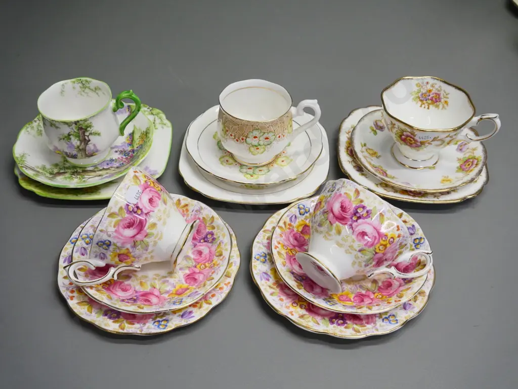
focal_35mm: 40
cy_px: 194
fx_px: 599
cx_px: 259
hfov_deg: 46.8
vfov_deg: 36.0
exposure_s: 1/160
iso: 1600
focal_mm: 20
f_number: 5.6
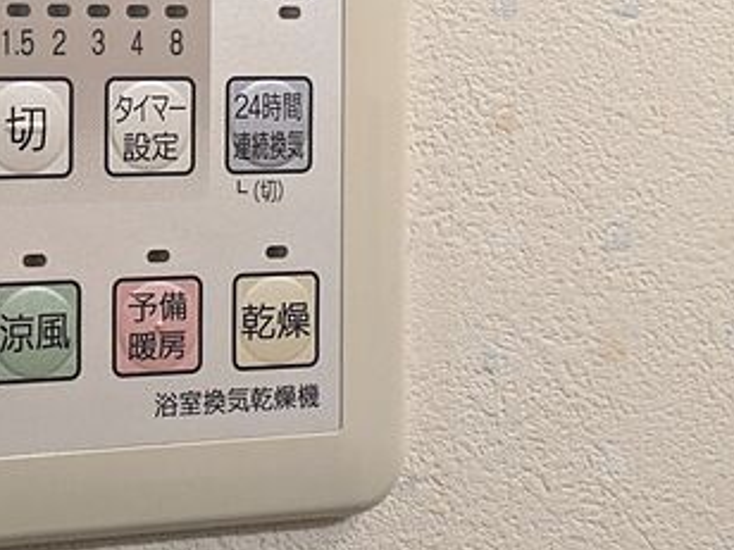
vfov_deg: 13.9
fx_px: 2248
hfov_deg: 18.2
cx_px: 67
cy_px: 133
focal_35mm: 106
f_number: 1.89
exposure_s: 1/120
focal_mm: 5.43
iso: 195
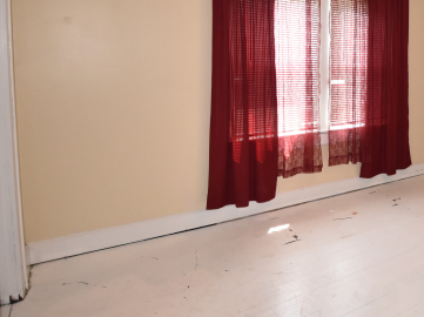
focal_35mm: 30
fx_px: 367
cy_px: 97
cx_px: 428
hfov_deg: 48.8
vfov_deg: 45.8
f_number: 4.5
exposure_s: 1/80
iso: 800
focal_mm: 10
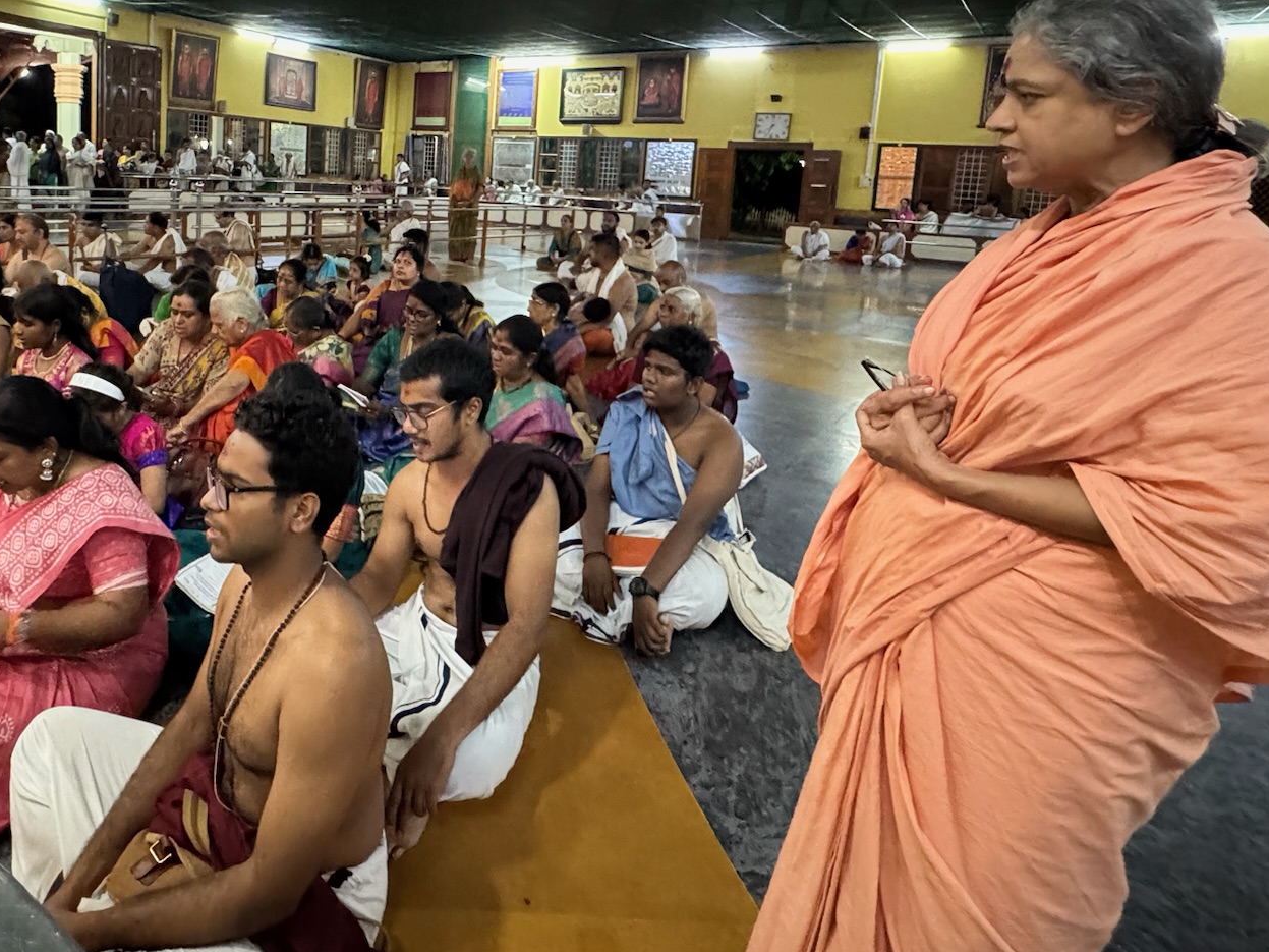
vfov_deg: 56.8
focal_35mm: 23
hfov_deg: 72.0
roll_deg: -3.1
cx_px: 434
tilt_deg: -6.1
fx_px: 843
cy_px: 276
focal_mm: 2.22
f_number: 2.2
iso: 1250
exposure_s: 1/50
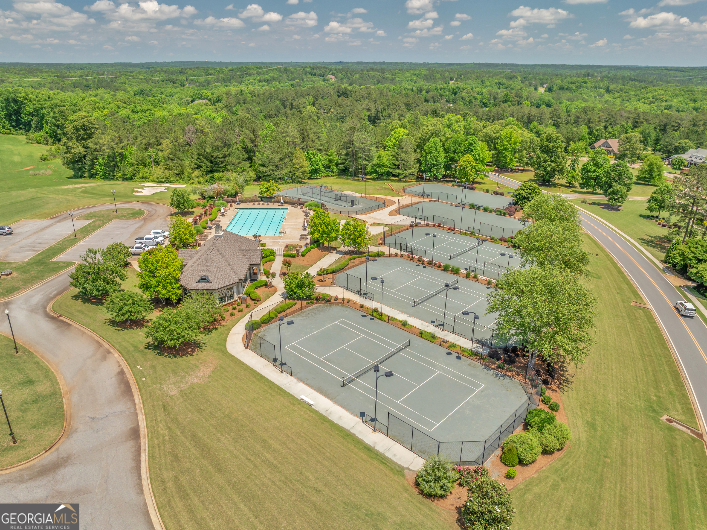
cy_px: 265
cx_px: 354
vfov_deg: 56.8
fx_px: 490
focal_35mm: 24
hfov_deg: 71.6
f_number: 4.5
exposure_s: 1/200
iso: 100
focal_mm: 12.29
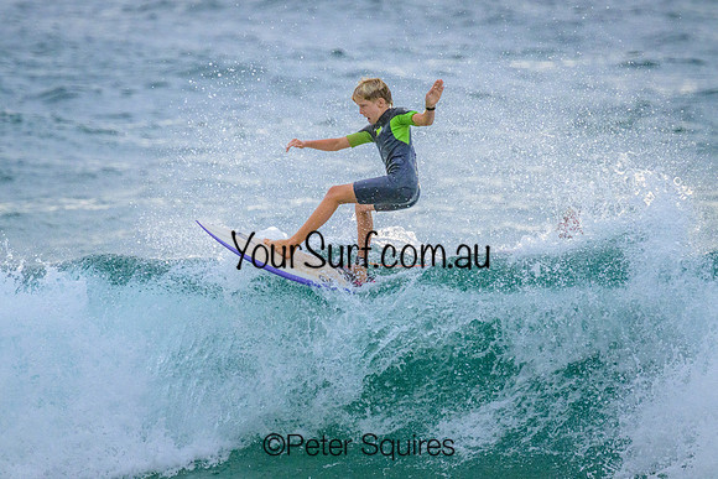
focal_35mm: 857
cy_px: 228
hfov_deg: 2.4
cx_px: 345
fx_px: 17090
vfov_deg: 1.6
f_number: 11
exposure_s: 1/2000
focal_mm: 800
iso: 2800
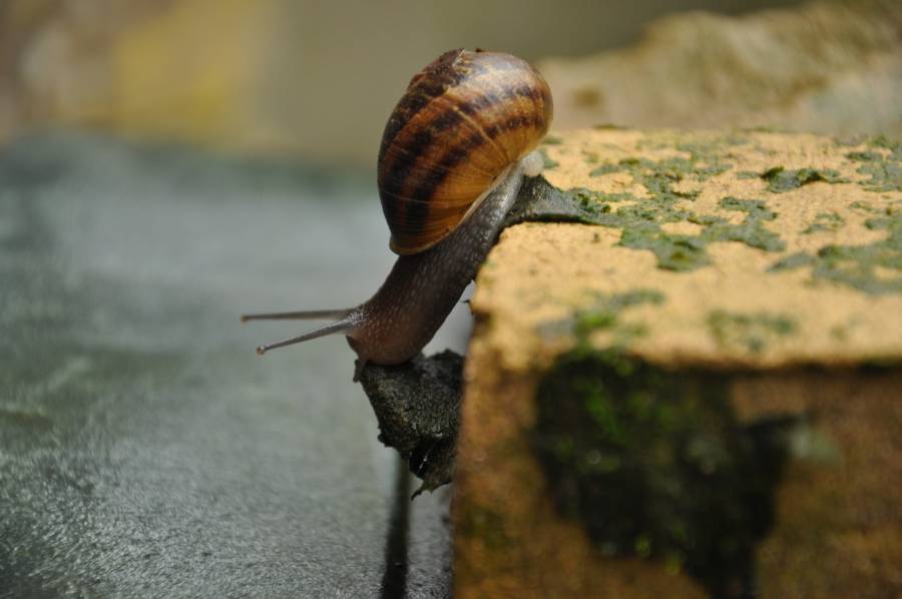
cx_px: 451
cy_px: 300
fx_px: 3942
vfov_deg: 8.7
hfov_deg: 13.1
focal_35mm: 158
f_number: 5.6
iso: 400
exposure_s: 1/8
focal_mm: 105
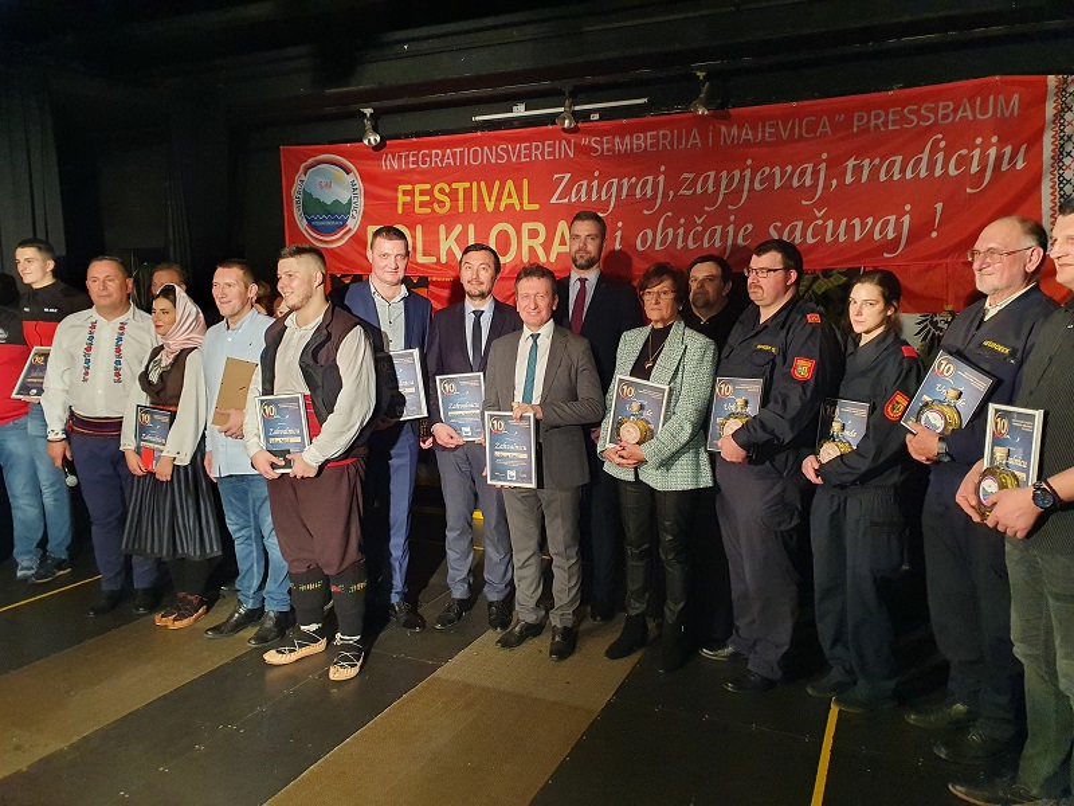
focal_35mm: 26
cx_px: 537
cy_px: 403
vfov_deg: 53.1
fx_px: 807
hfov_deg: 67.3
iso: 640
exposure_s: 1/100
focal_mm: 4.32
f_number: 2.4
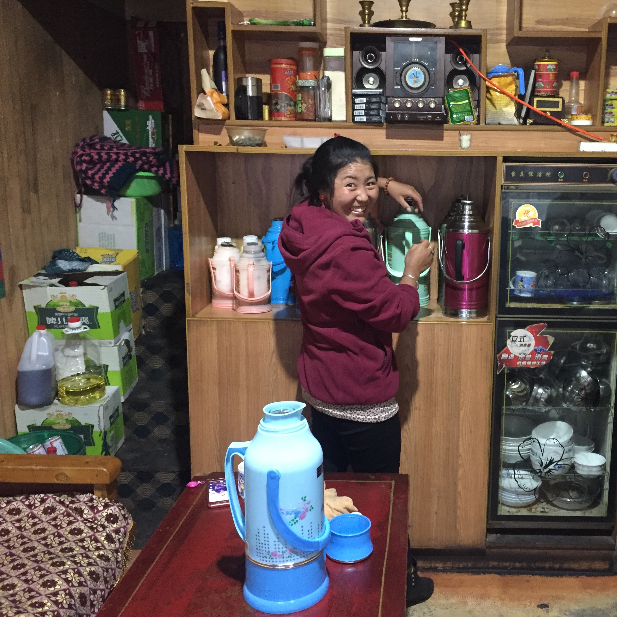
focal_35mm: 35
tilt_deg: -10.8
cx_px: 419
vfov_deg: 47.2
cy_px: 306
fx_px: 706
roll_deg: +1.1
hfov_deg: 46.4
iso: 250
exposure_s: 1/17
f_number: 2.2
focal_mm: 4.15
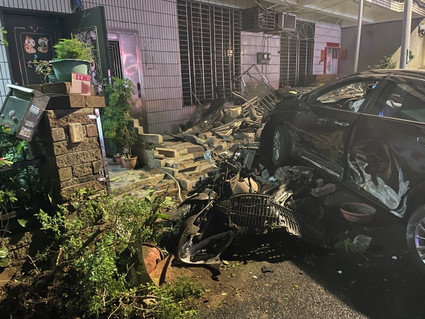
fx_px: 319
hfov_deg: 67.3
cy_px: 160
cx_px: 212
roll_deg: +2.6
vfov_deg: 53.1
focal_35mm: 26
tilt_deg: -14.1
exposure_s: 1/20
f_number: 1.6
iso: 800
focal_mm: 4.2
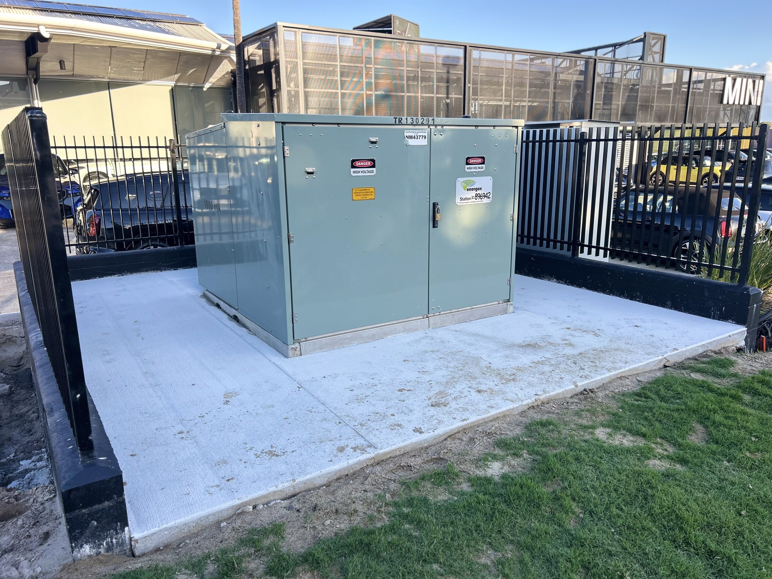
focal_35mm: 26
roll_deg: +0.8
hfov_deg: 67.3
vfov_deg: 53.1
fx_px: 580
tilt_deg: -13.4
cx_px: 386
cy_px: 290
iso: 50
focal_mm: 5.7
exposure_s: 1/700
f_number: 1.5
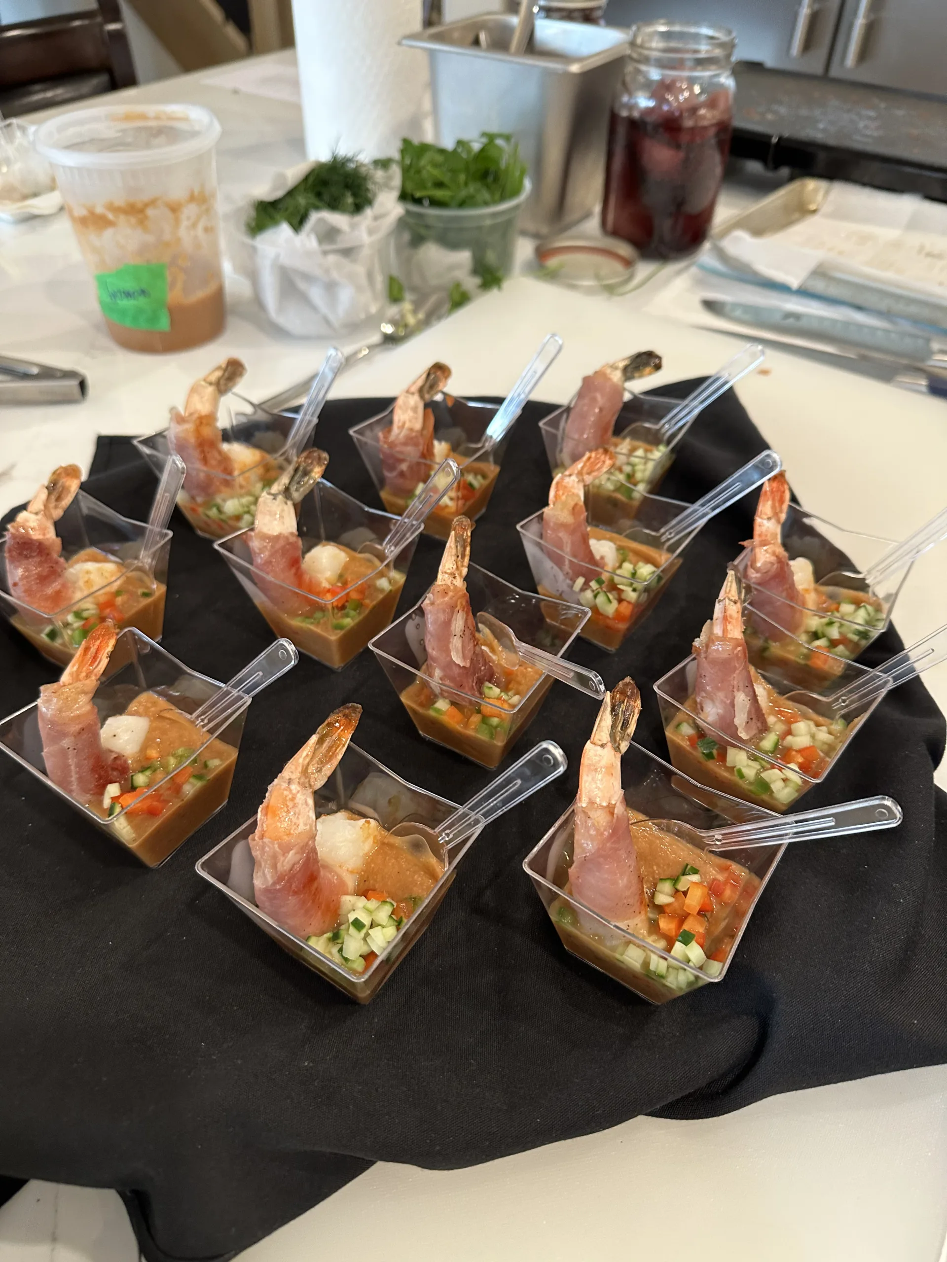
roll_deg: -1.2
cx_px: 474
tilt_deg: -41.9
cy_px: 631
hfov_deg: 56.8
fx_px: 875
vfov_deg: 71.6
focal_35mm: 24
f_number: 1.78
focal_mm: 6.86
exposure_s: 1/60
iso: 200
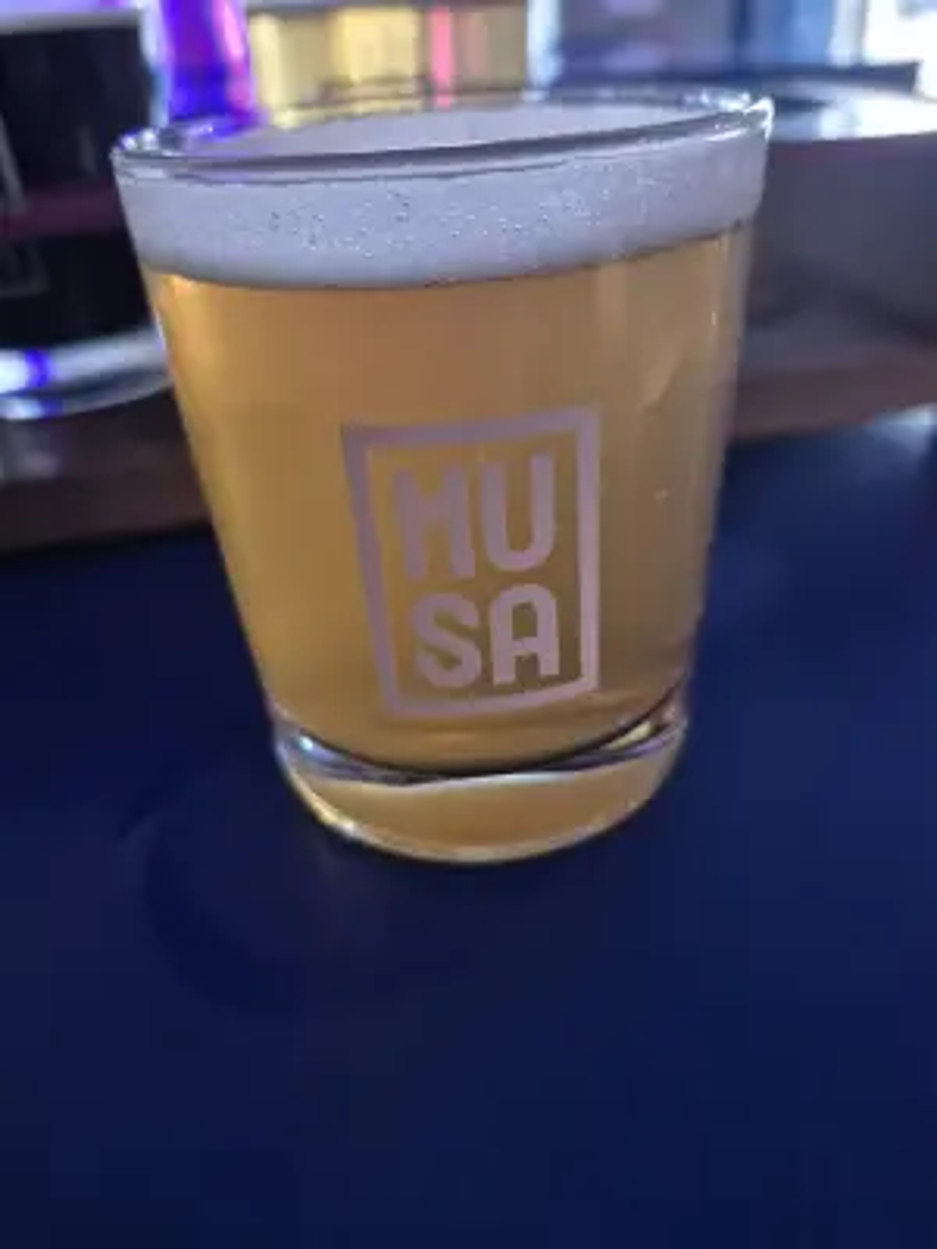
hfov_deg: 58.9
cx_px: 468
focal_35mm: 23
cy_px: 624
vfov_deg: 73.9
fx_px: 830
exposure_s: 1/60
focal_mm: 5.4
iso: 1600
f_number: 1.8
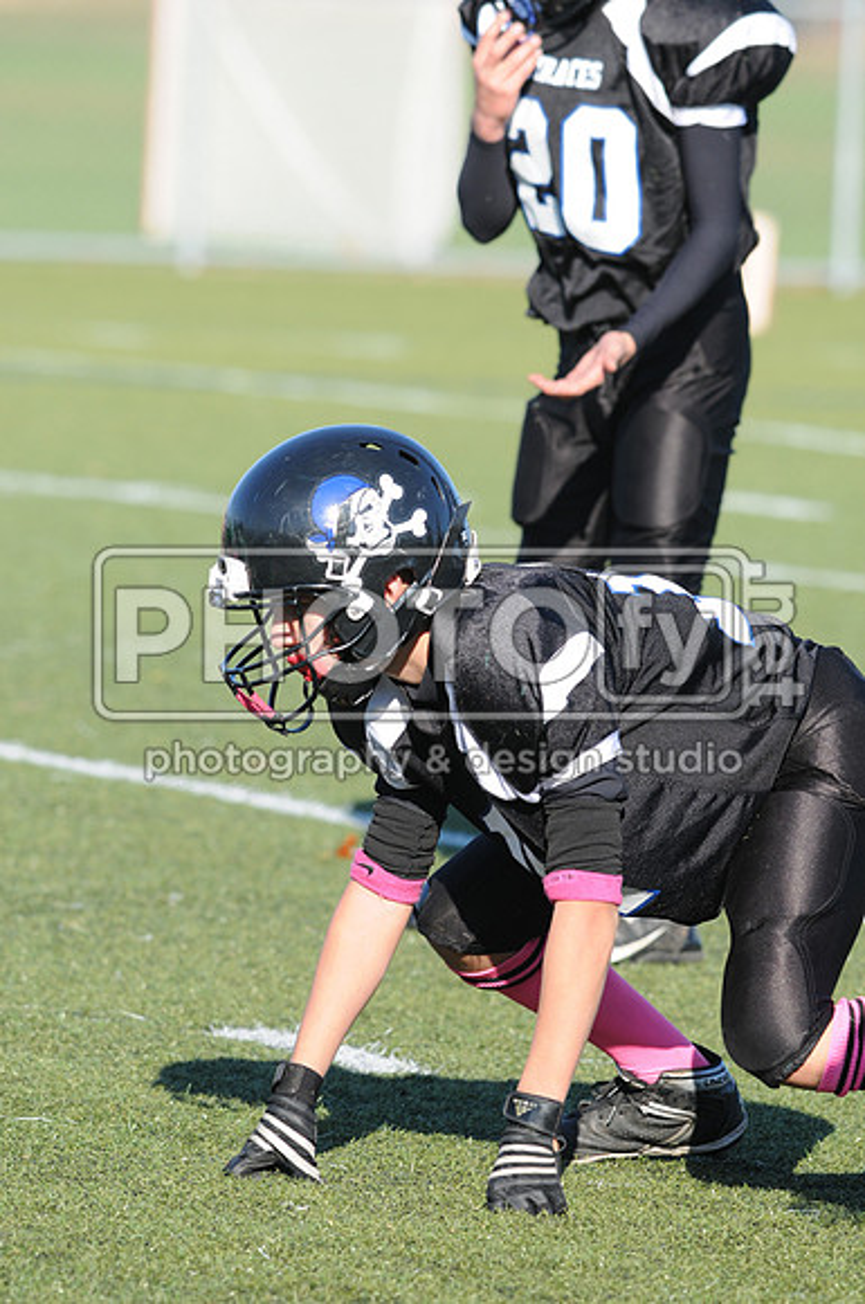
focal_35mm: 450
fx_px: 16266
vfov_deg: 4.6
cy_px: 652
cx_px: 432
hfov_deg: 3.0
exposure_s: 1/500
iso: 200
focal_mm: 300
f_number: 5.6
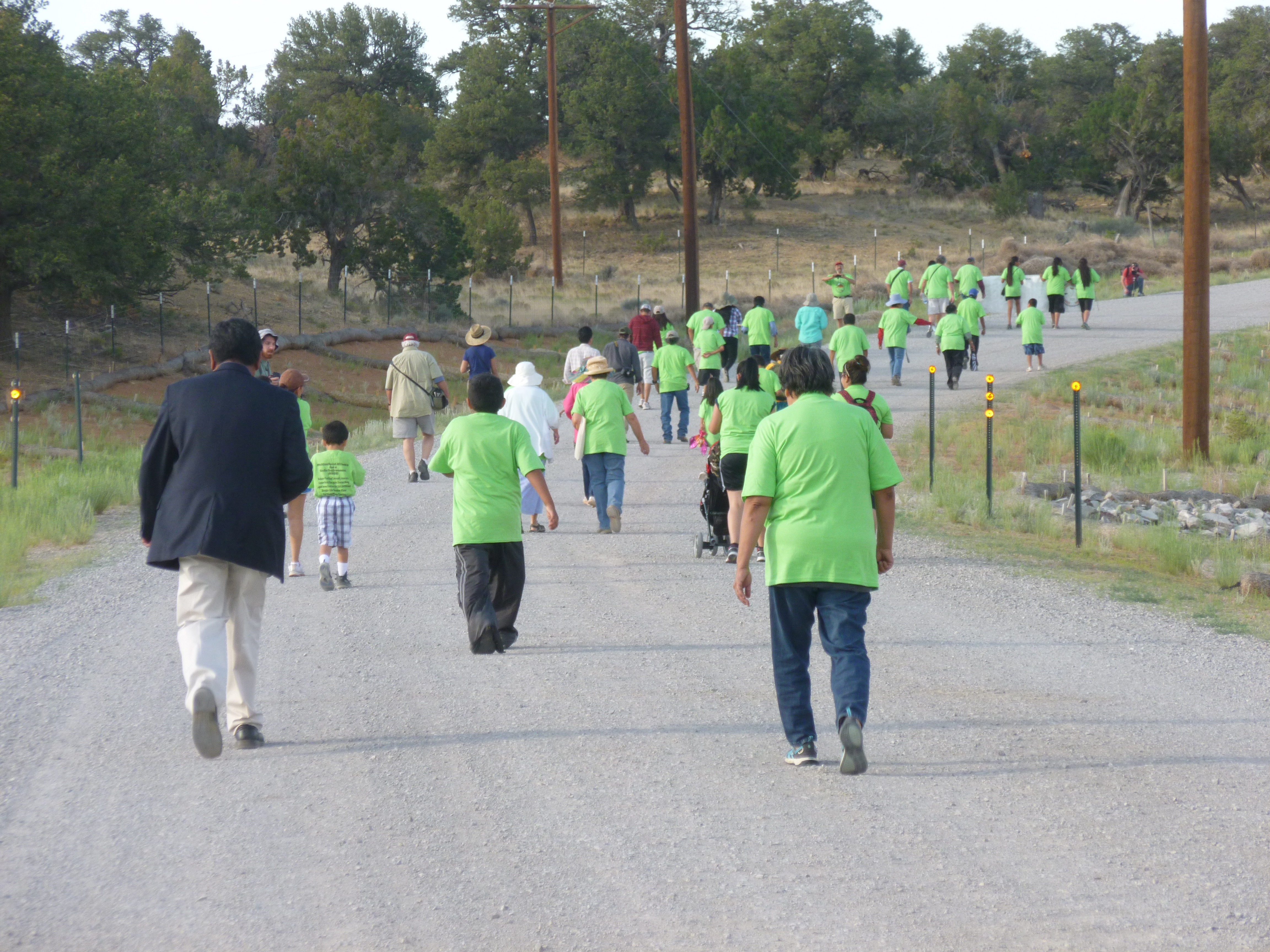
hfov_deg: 13.1
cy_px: 476
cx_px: 635
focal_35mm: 151
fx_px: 5540
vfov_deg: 9.8
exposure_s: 1/125
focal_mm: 26.9
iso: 100
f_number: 5.2
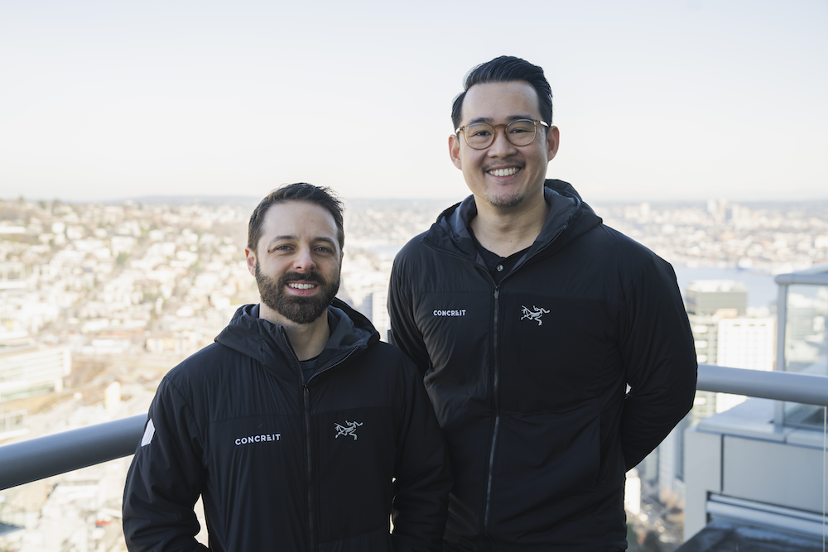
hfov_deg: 45.1
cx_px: 414
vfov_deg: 31.0
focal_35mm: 43
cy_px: 276
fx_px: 997
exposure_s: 1/250
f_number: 4
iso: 100
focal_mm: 43
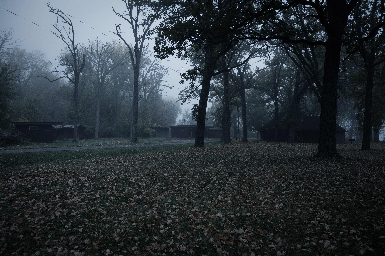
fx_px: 299
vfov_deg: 46.3
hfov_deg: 65.5
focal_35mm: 28
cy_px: 128
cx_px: 192
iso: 800
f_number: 6.3
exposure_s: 1/1600
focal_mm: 28
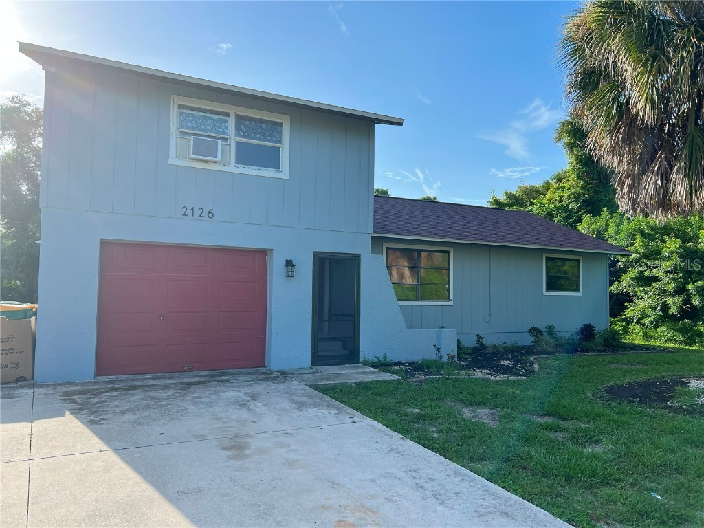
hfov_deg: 67.3
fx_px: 529
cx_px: 352
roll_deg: -1.0
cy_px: 264
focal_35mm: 26
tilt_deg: +2.9
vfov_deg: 53.1
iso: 50
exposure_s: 1/2353
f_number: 1.5
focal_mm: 5.7
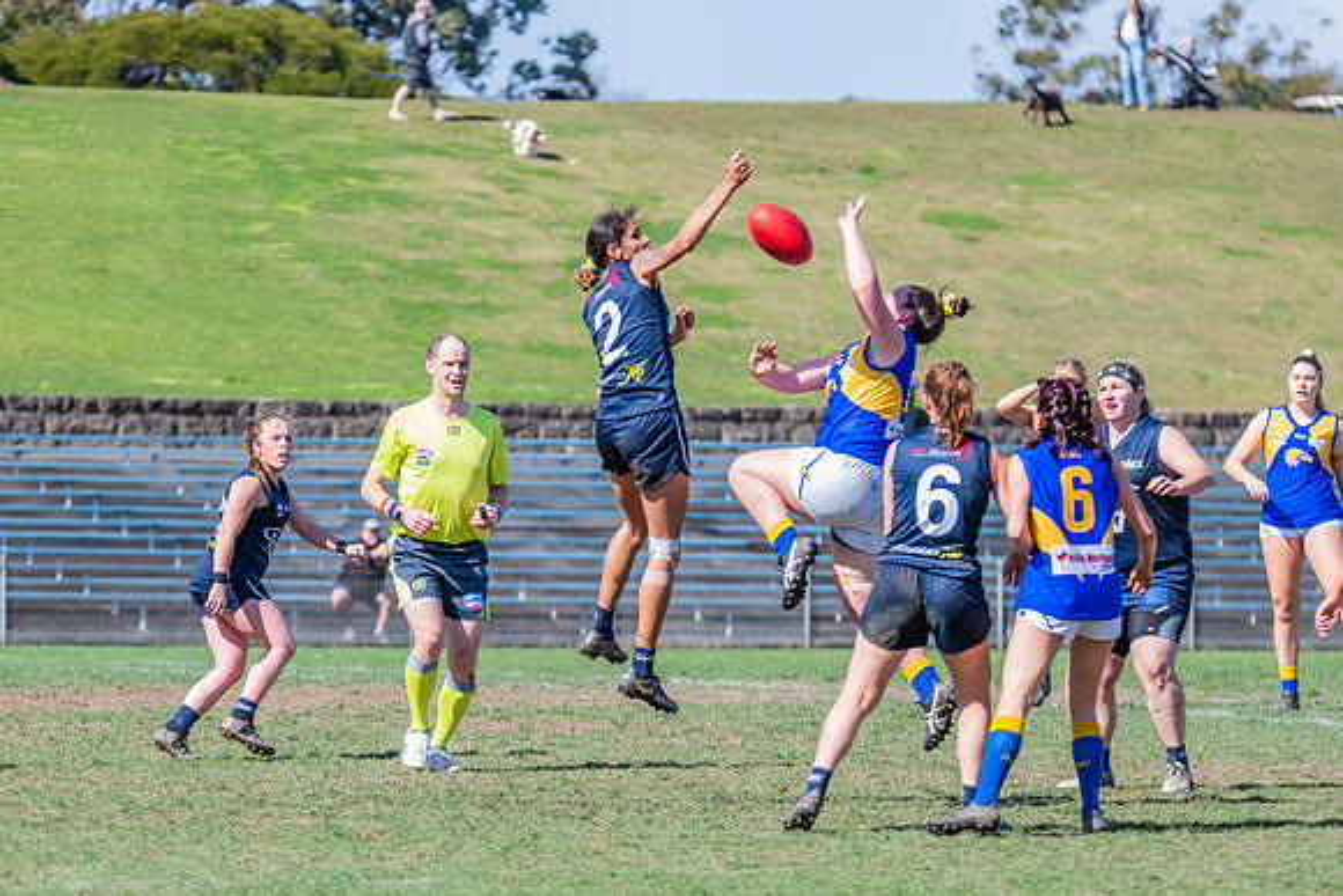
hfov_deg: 7.0
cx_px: 592
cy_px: 452
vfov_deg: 4.7
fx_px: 11023
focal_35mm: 295
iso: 800
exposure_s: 1/1600
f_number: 8
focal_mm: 260
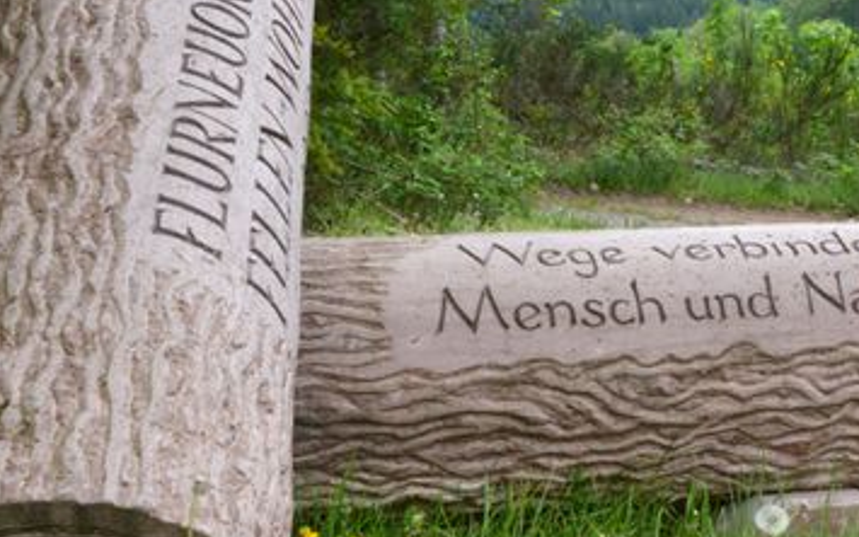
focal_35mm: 94
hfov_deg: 21.8
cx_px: 674
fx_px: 2201
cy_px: 212
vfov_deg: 13.9
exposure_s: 1/60
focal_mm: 38
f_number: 22
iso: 800
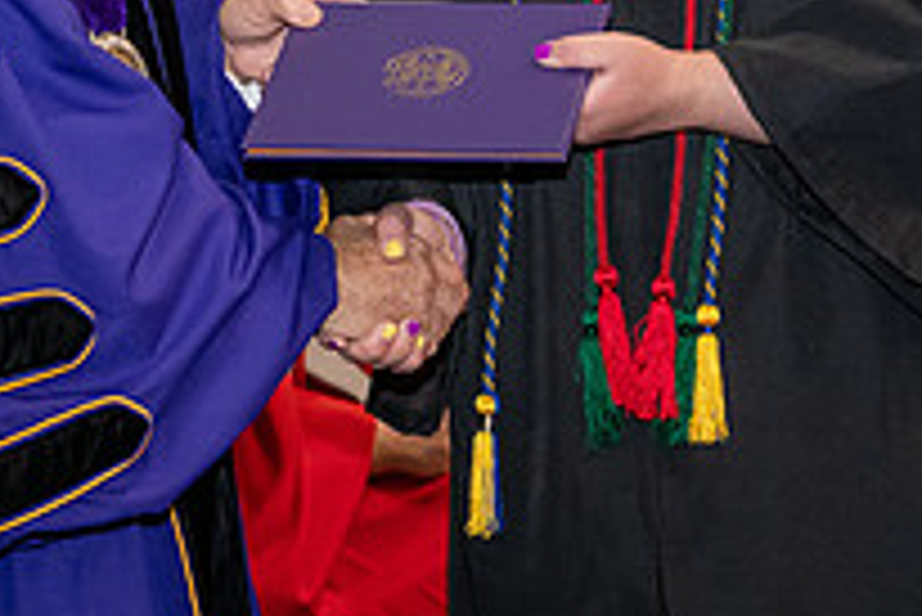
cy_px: -173
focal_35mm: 198
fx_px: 5074
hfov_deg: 10.4
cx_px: 247
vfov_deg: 6.9
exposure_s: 1/200
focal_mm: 70
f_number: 5
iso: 2500
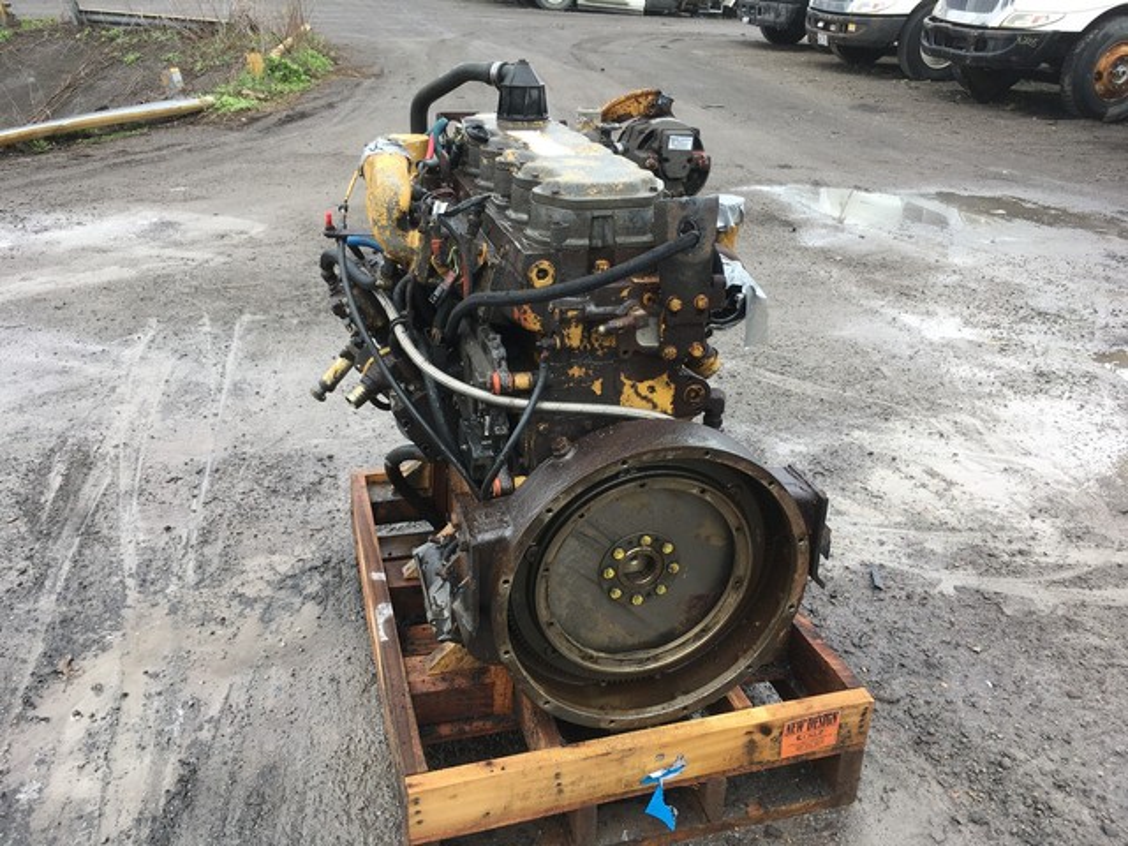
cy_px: 423
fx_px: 945
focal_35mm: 29
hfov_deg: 61.7
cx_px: 564
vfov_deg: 48.2
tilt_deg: -24.2
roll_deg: -2.5
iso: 25
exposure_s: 1/150
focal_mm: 4.15
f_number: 2.2
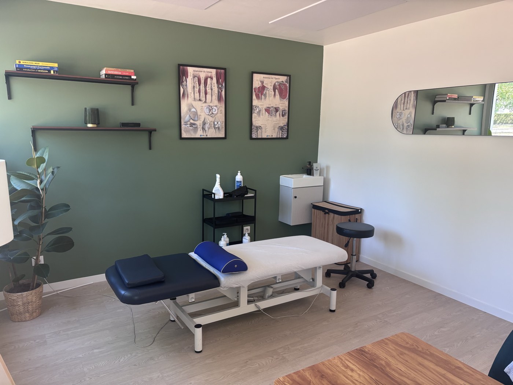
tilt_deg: -9.5
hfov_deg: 67.3
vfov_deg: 53.1
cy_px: 192
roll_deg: -1.5
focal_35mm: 26
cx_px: 256
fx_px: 385
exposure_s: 1/84
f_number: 1.6
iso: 125
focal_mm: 5.96
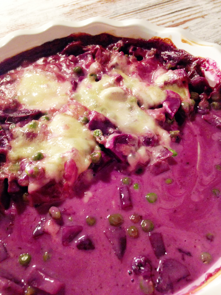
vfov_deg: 55.4
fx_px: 281
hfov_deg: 42.9
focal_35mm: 33
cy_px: 148
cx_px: 110
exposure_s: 1/20
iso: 200
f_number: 2.4
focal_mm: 4.12
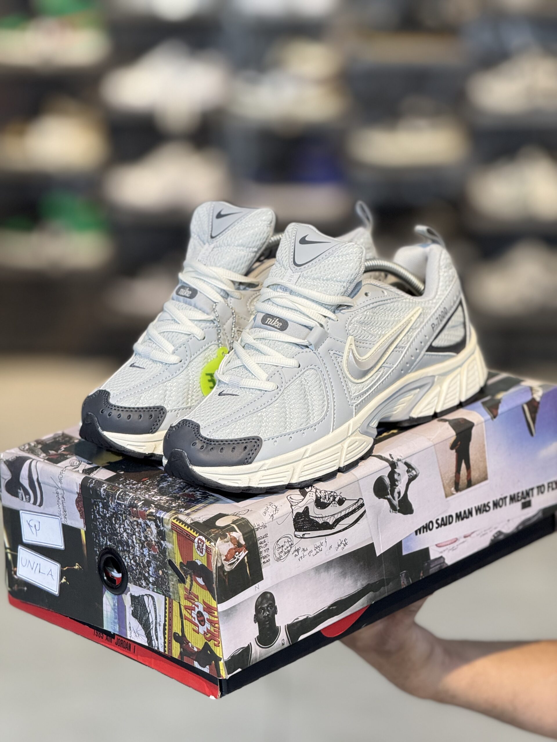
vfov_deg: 16.4
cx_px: 278
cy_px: 371
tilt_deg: -10.2
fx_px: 2575
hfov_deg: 12.3
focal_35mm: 120
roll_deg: -0.9
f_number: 2.8
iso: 125
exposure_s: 1/100
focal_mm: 15.66
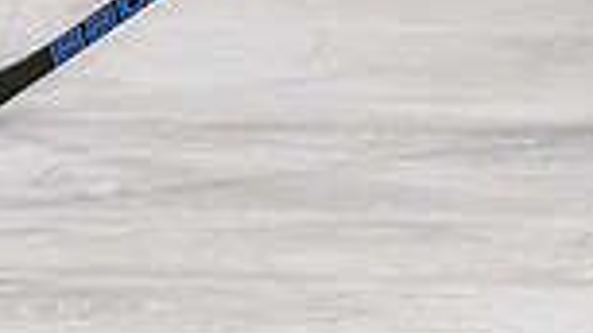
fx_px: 14715
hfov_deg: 2.3
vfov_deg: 1.3
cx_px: 658
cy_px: -400
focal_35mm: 936
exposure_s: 1/800
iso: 2500
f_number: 4
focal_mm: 102
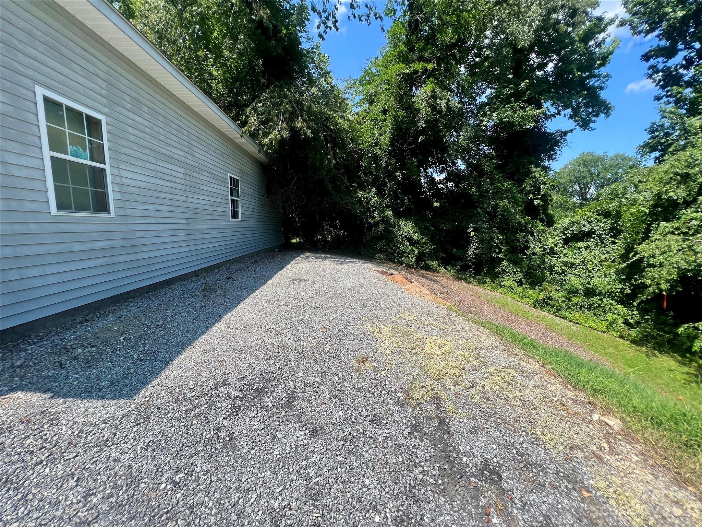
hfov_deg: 106.2
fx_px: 264
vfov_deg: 89.9
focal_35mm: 13
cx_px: 351
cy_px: 264
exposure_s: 1/1220
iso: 32
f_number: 1.8
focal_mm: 1.57
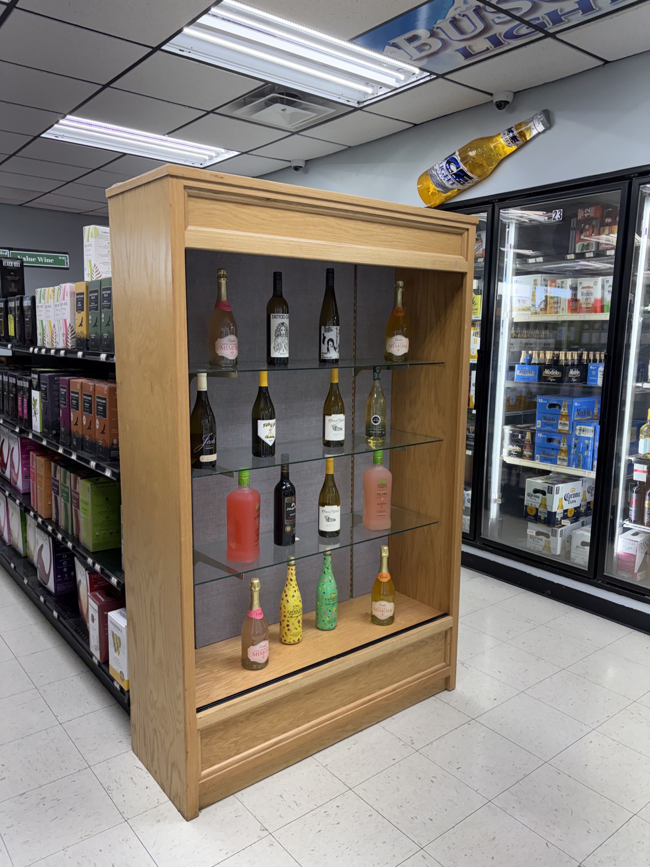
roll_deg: -0.1
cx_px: 325
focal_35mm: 26
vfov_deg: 67.3
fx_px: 651
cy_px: 434
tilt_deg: -8.5
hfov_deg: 53.1
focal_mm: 5.96
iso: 125
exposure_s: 1/200
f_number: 1.6
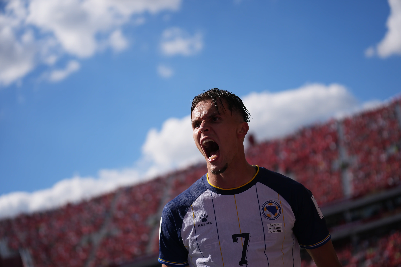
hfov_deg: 28.8
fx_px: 780
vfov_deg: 19.5
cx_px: 200
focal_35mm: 70
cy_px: 134
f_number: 2.8
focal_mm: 70
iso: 320
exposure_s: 1/10000
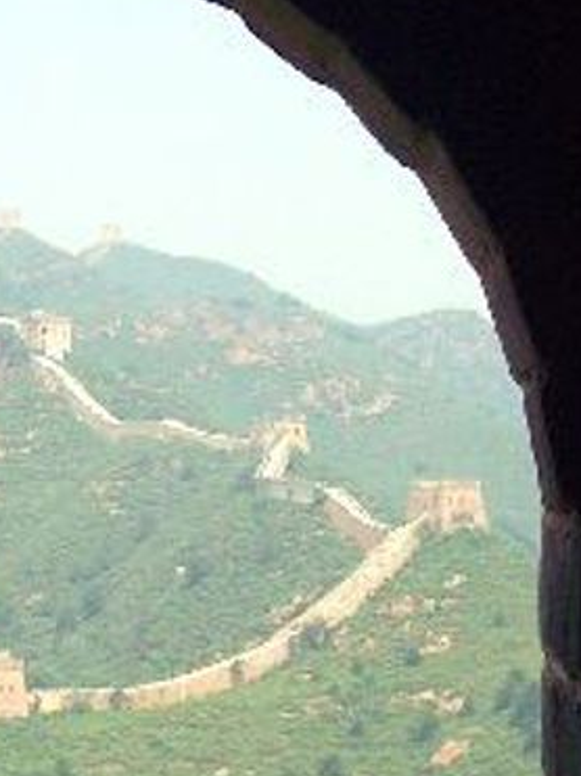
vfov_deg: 11.3
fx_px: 3874
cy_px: 737
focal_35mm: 173
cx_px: 6
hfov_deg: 8.5
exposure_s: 1/320
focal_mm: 7.6
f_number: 4.8
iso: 64
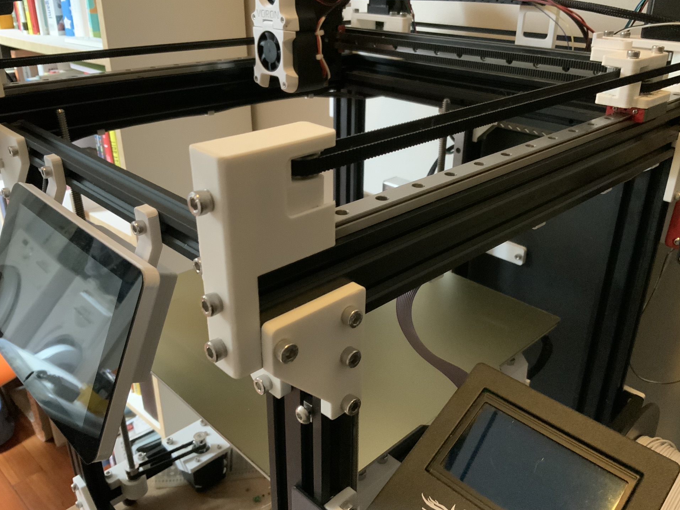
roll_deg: -0.2
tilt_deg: -24.7
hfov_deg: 58.3
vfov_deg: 45.4
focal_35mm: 31
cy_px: 241
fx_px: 609
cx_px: 352
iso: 500
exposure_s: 1/30
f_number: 1.8
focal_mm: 3
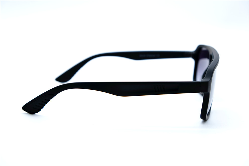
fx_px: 442
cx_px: 124
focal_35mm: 64
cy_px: 83
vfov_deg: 21.2
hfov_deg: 31.4
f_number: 5.6
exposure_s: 1/150
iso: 160
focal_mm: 42.5
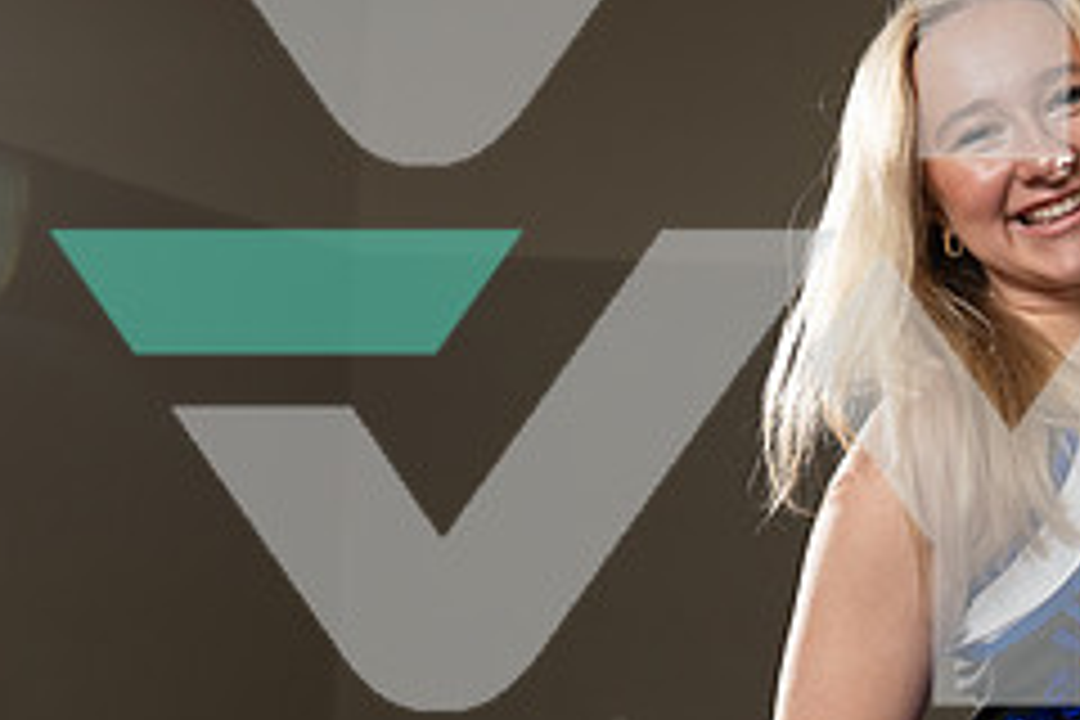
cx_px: 1197
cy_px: 470
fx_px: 2460
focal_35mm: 82
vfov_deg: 16.6
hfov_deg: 23.2
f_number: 5.6
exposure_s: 1/250
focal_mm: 34
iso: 500
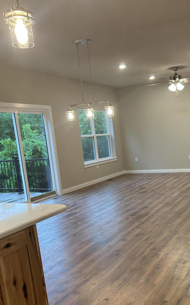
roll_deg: +4.5
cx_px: 144
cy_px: 189
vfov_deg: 53.4
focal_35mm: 36
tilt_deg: -10.8
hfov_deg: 34.6
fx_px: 298
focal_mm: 5.7
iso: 80
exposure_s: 1/60
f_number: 1.5
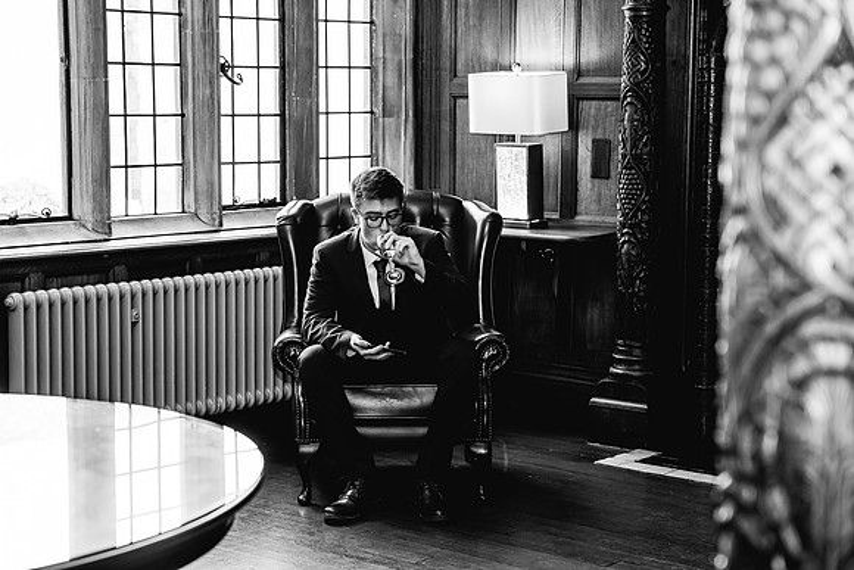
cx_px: 427
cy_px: 285
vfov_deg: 18.2
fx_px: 1779
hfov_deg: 27.0
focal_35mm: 75
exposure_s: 1/200
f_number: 5
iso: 800
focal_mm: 75
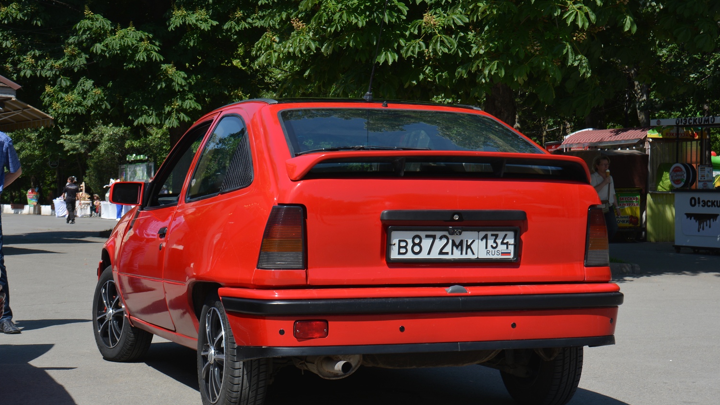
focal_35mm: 60
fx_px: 1146
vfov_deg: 20.0
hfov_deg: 34.9
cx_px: 359
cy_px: 219
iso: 125
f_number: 8
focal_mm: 38
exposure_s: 1/250
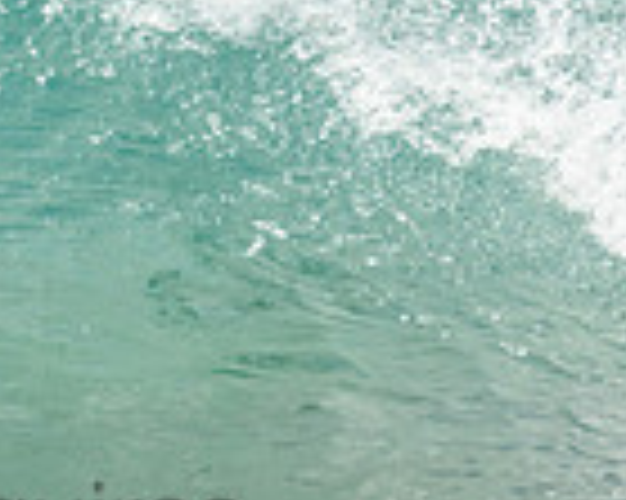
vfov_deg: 0.5
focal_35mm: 3132
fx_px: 57986
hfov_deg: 0.6
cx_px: -104
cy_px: -227
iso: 800
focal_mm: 800
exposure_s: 1/2000
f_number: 11
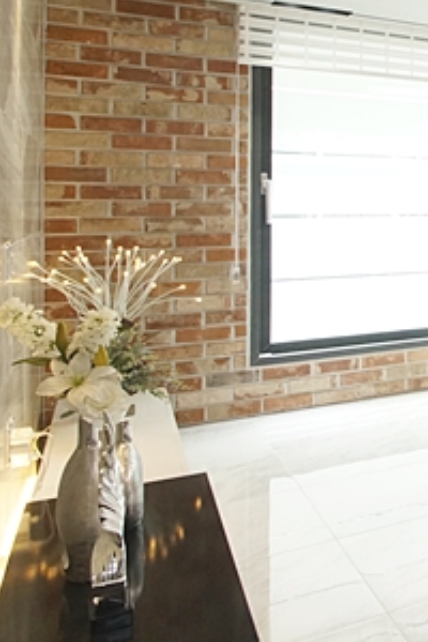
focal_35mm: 40
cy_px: 197
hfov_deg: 22.4
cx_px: 740
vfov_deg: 47.4
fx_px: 713
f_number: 9
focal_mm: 10
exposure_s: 1/30
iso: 800
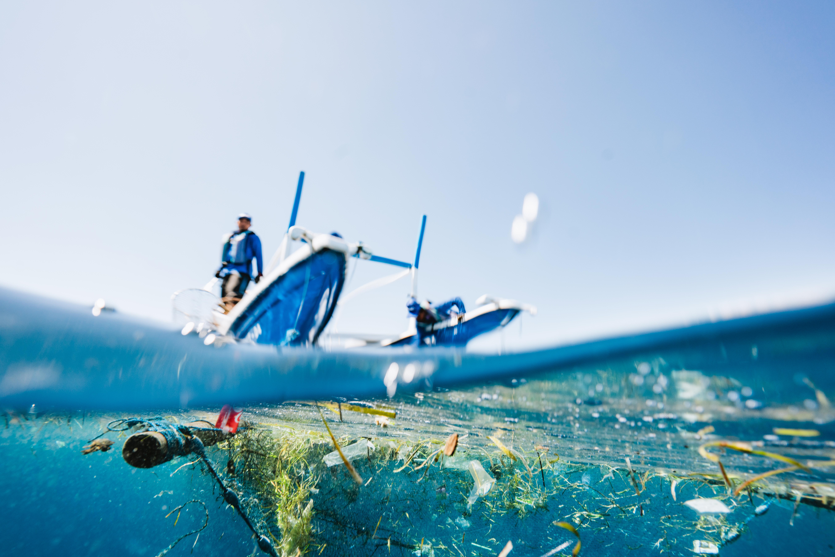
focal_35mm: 17
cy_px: 278
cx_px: 418
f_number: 5.6
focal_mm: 17
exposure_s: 1/500
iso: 320
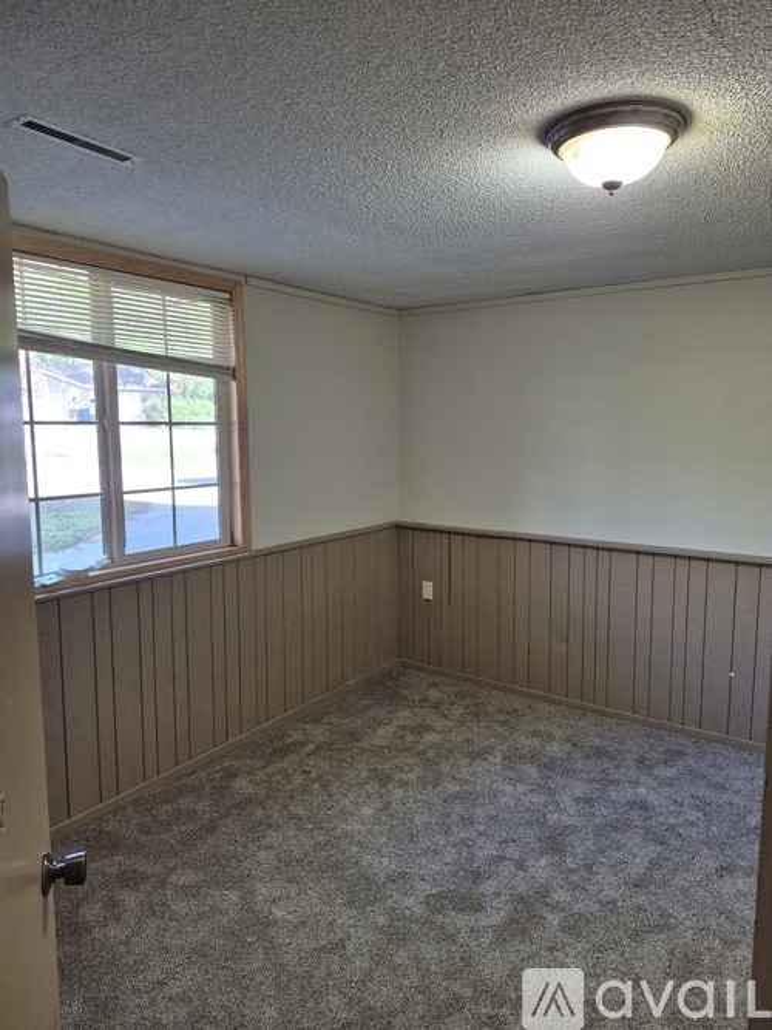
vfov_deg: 73.9
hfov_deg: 58.9
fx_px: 684
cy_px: 515
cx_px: 386
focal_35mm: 23
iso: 200
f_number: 1.8
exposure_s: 1/120
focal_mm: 5.4
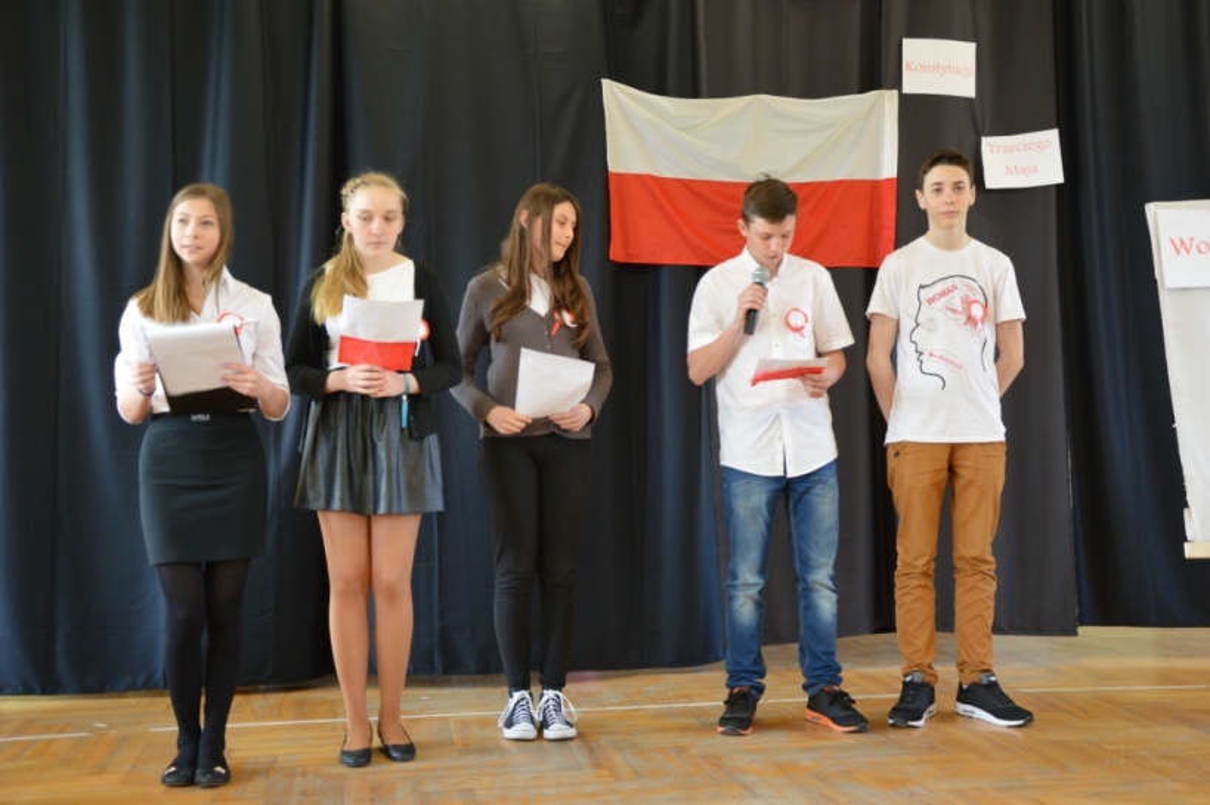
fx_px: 1512
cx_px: 605
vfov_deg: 29.8
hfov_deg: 43.6
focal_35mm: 45
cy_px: 402
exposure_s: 1/15
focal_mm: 30
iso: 450
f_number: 4.2
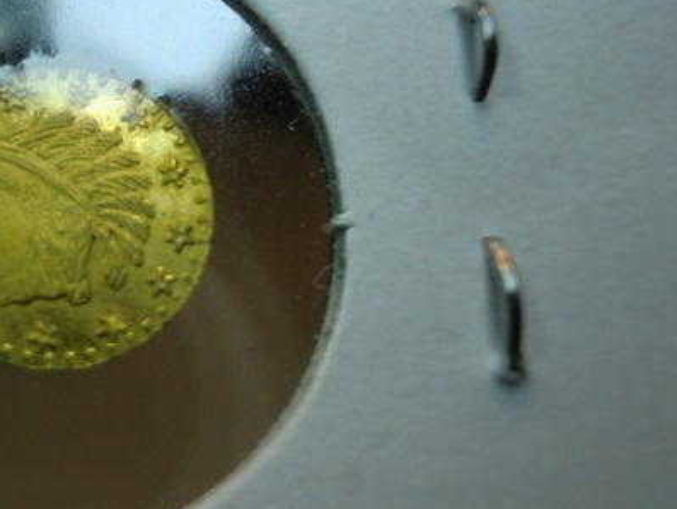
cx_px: 130
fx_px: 1017
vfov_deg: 27.9
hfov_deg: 35.5
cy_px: 190
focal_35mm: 52
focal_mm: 5.58
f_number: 2.8
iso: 64
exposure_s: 1/160
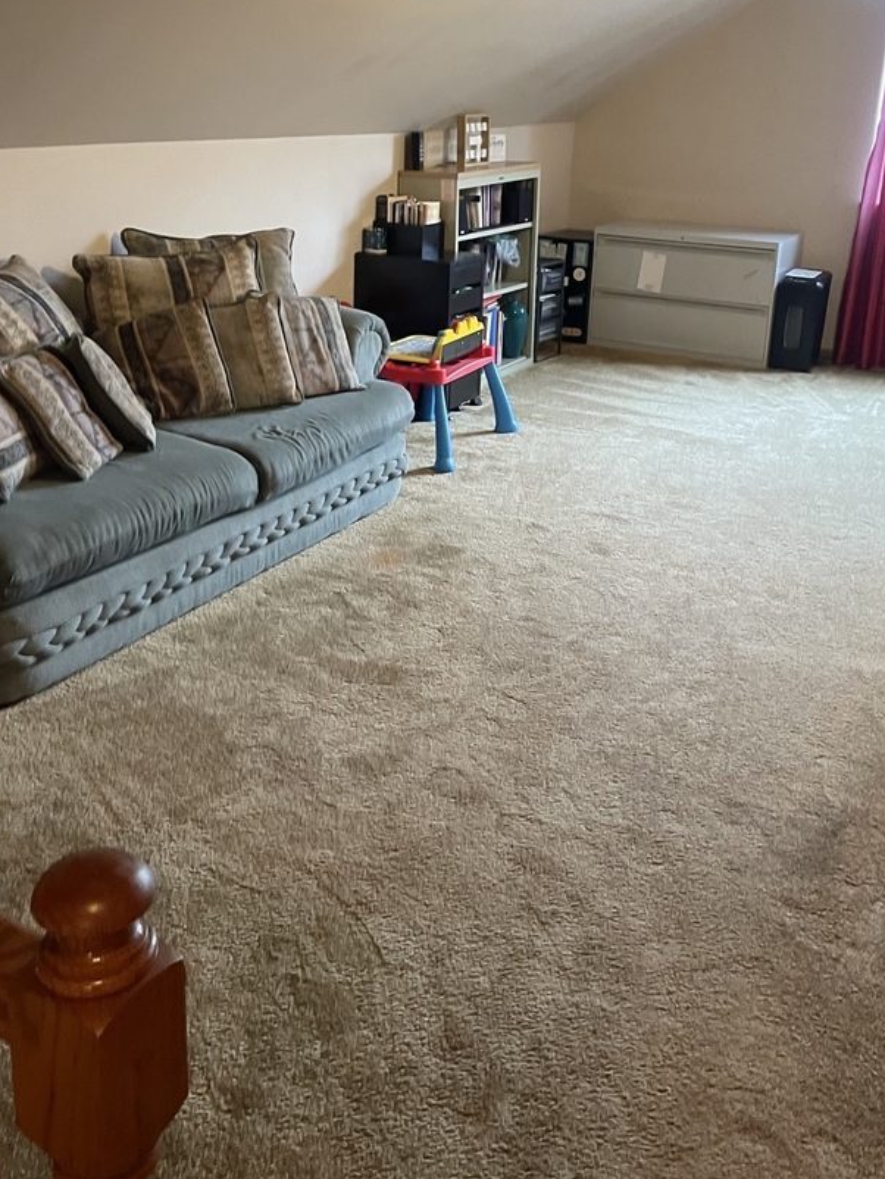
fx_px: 1192
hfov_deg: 40.7
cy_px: 423
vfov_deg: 51.9
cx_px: 441
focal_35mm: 35
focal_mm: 4.2
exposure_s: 1/60
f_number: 1.6
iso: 250
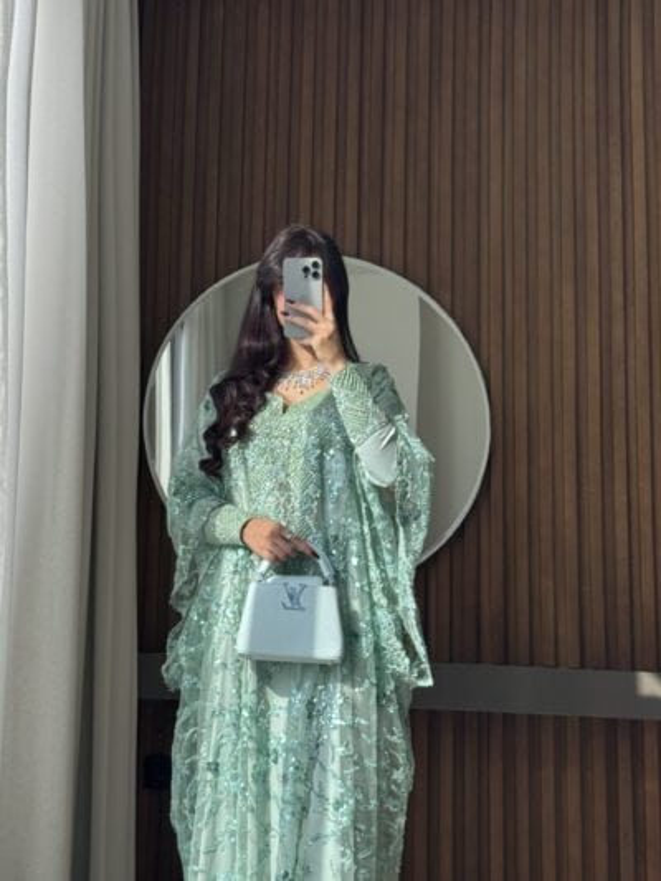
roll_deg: -1.4
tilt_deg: -11.7
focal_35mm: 48
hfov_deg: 30.3
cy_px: 440
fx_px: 1222
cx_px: 330
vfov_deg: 39.6
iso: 64
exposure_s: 1/428
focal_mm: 6.76
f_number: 1.78
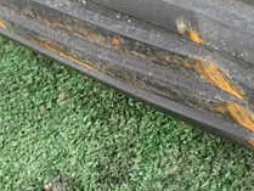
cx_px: 122
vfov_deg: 17.1
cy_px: 62
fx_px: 631
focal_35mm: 86
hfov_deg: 22.7
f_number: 3.2
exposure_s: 1/125
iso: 100
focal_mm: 5.4
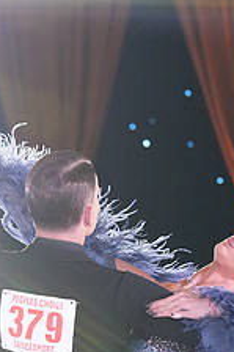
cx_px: 123
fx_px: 3369
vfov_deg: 5.9
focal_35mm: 345
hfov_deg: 4.0
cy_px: 427
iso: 8000
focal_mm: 133
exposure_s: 1/400
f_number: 5
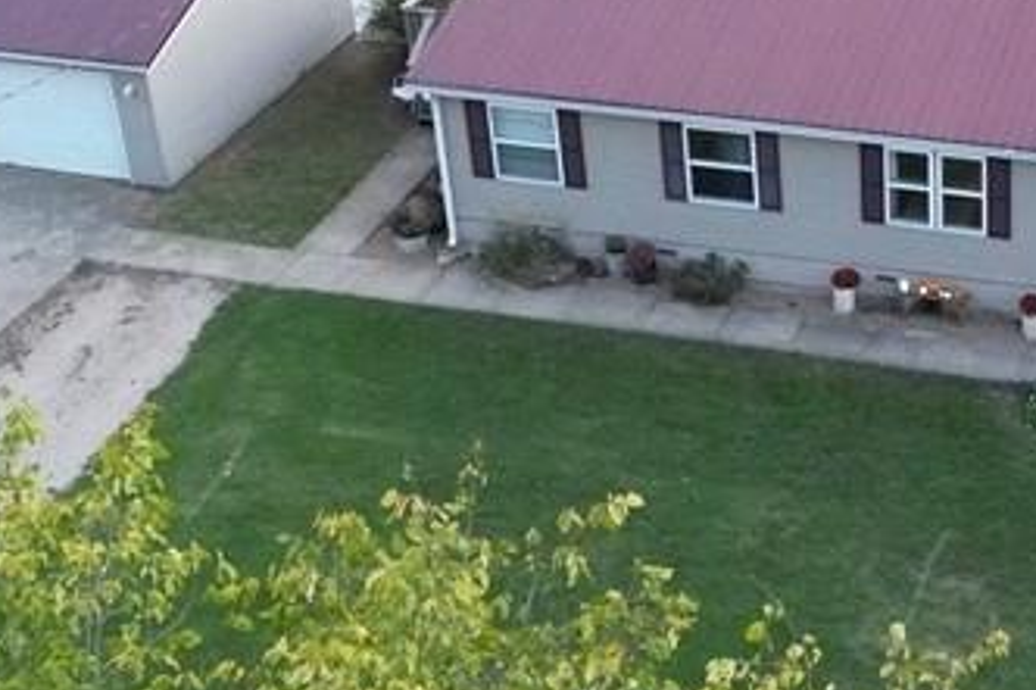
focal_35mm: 77
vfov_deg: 17.6
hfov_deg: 25.4
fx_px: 2215
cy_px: 178
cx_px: 955
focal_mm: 6.72
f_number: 1.7
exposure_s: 1/200
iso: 1600
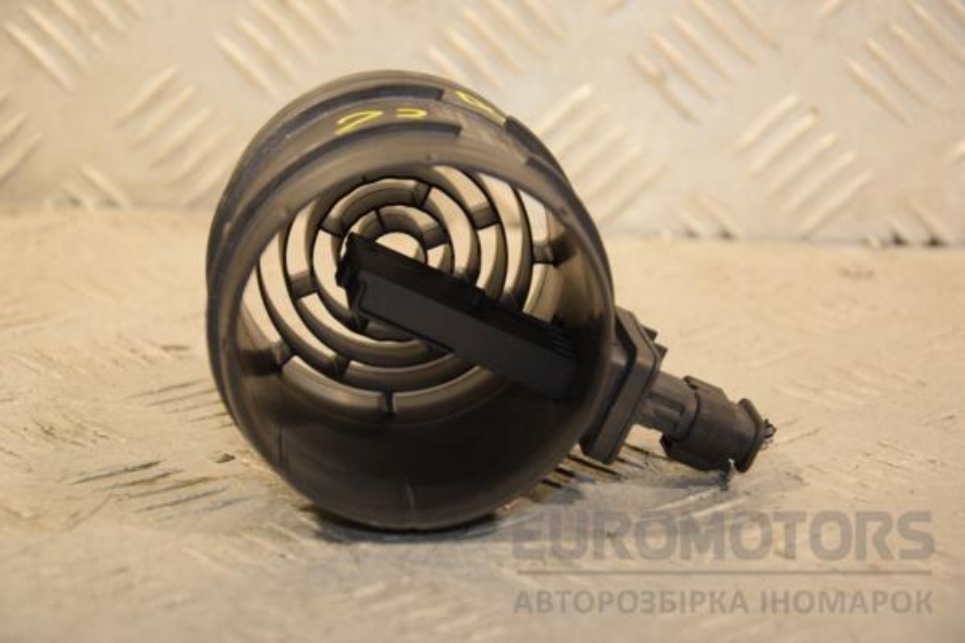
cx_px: 482
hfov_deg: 20.6
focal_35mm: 99
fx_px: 2654
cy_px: 322
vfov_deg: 13.8
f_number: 5.3
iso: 800
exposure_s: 1/160
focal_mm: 66
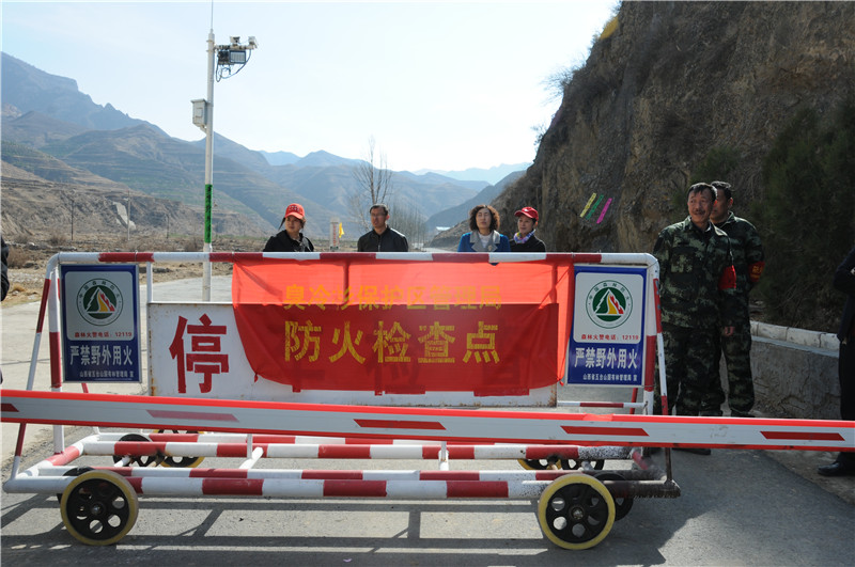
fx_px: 783
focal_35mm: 33
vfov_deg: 39.9
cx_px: 428
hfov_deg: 57.3
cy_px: 284
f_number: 8
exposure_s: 1/250
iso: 200
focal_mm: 22
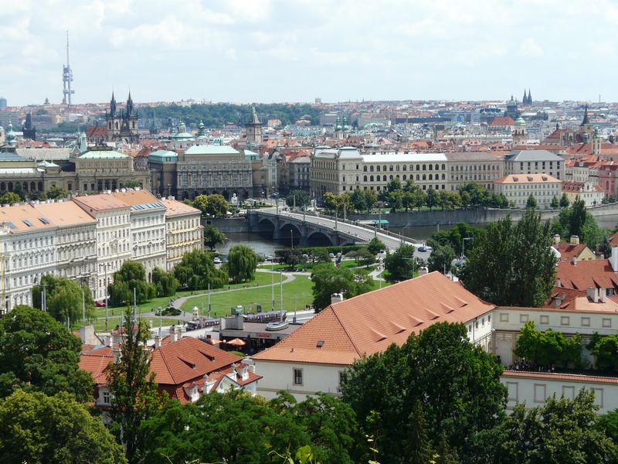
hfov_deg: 26.0
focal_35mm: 75
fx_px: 1339
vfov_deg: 19.6
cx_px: 309
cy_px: 232
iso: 100
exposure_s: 1/320
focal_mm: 12.3
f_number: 5.6
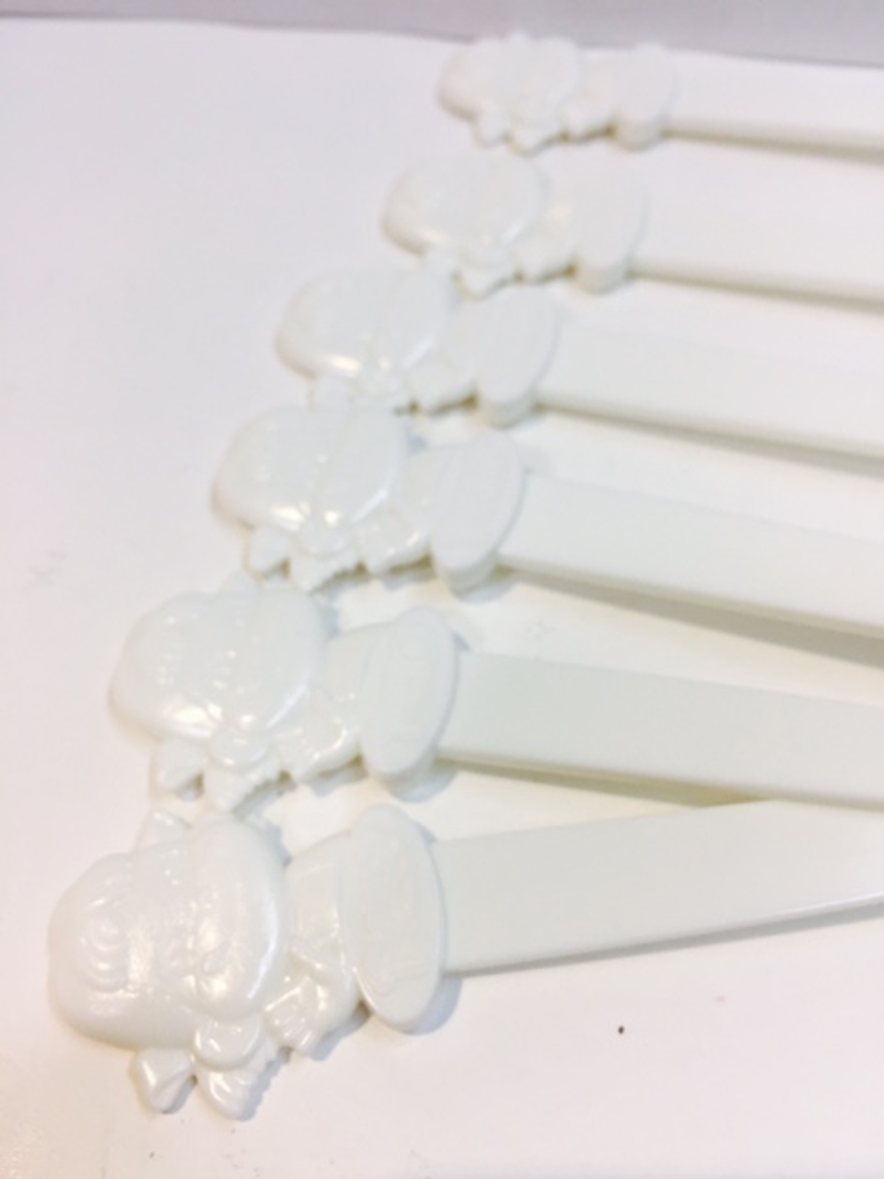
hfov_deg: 48.2
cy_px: 590
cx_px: 442
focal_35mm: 29
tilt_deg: -58.6
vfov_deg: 61.7
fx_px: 987
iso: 50
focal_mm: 4.15
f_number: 2.2
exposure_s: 1/100
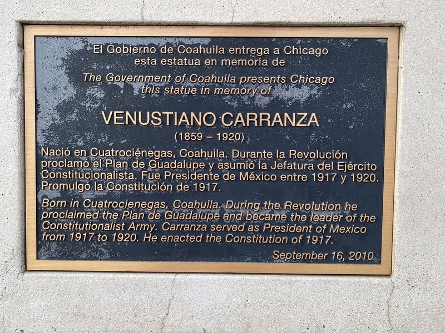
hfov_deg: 67.3
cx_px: 222
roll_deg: -0.1
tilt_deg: -11.7
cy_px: 166
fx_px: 334
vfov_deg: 53.1
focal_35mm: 26
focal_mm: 4.25
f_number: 1.8
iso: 32
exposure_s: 1/585
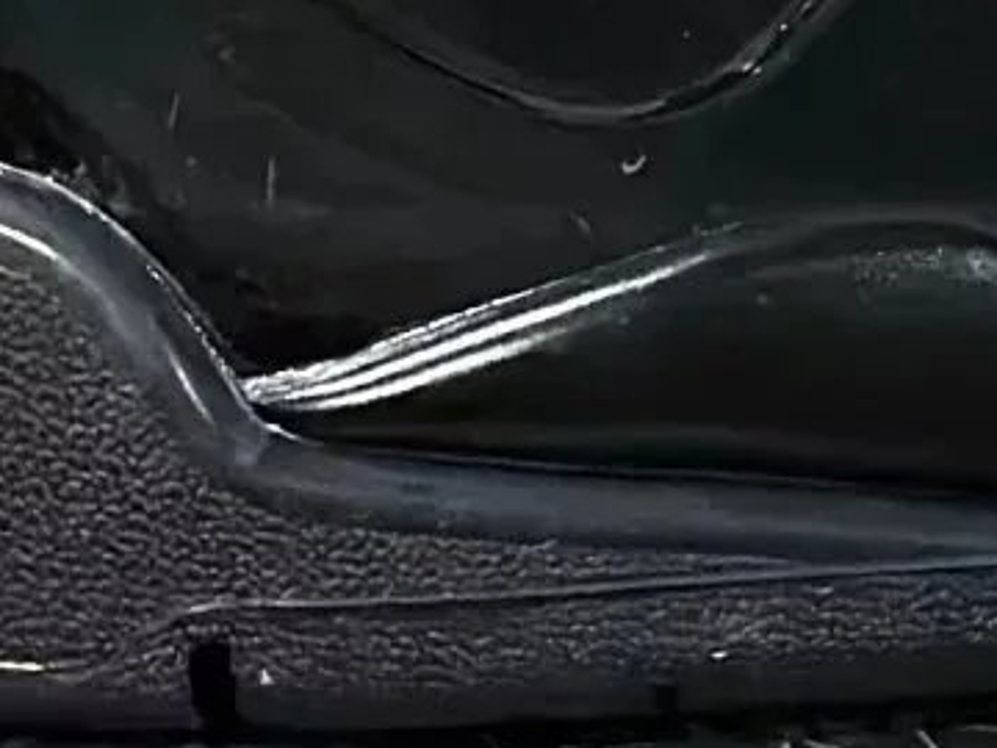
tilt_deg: -8.8
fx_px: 9821
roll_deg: +0.1
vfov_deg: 4.3
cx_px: -53
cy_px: -776
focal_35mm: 341
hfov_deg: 5.8
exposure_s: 1/33
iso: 500
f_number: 1.78
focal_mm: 6.86
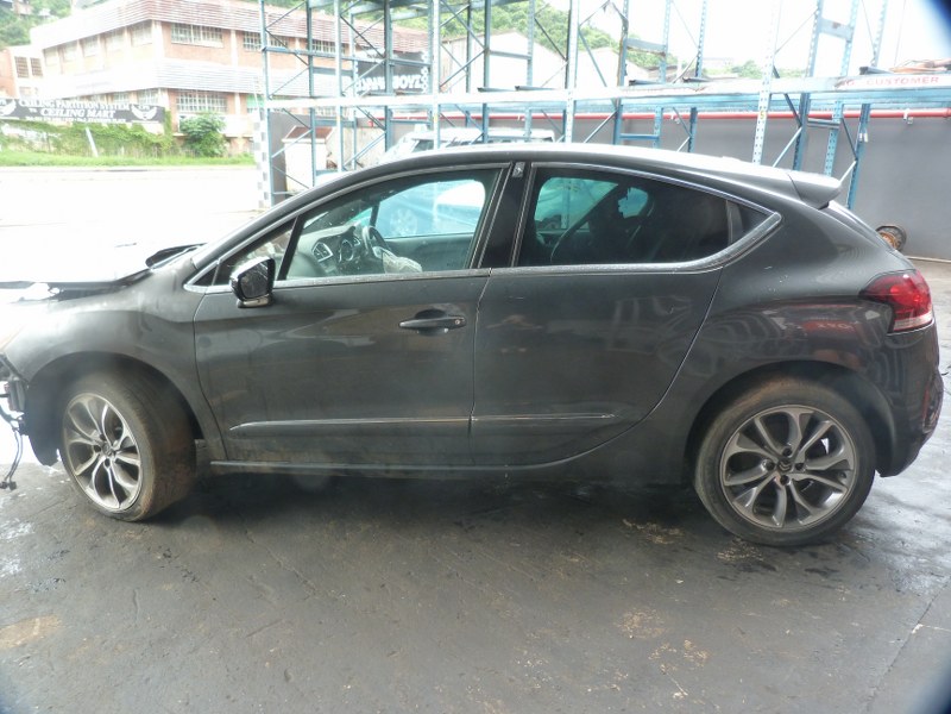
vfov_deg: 54.9
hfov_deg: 69.4
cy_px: 357
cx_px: 476
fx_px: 687
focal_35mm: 25
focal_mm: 4.5
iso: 125
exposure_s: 1/60
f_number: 2.8
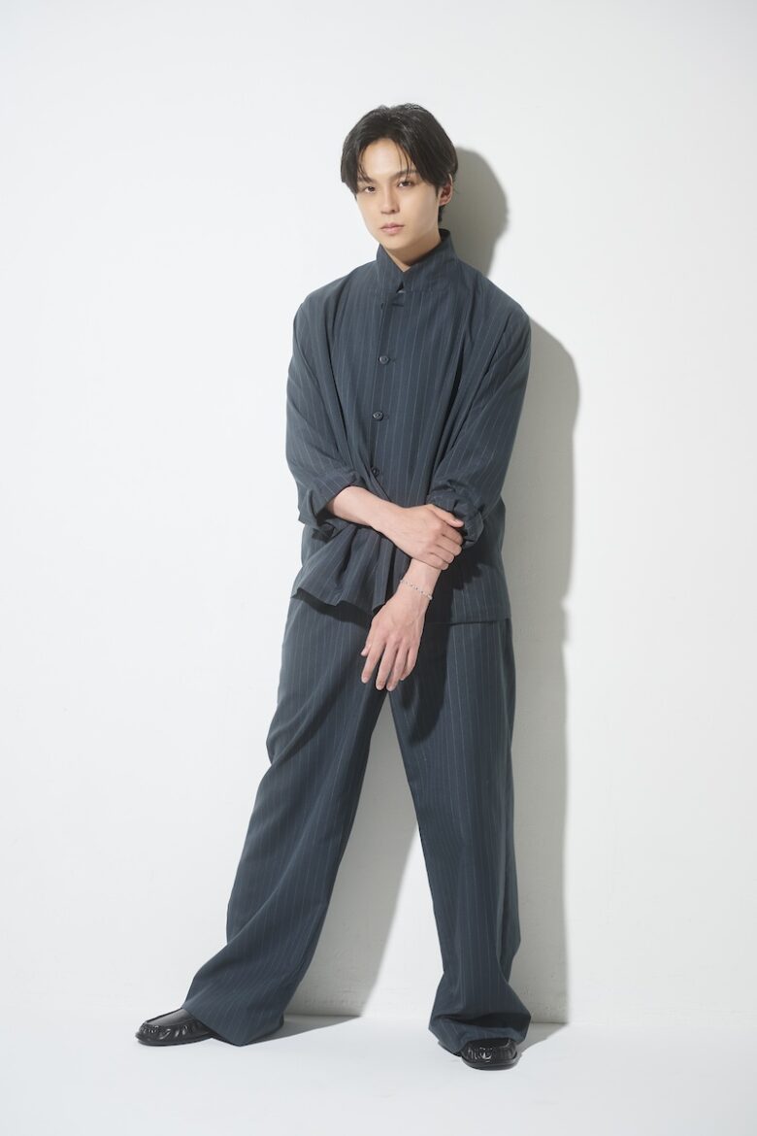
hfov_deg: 19.5
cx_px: 378
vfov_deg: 28.8
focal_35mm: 70
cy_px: 568
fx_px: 2208
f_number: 7.1
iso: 250
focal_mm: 70
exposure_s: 1/160
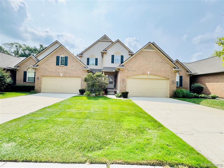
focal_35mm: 14
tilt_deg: +0.2
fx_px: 91
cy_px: 84
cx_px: 112
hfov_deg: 102.1
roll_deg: -1.0
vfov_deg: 85.7
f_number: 2.2
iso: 50
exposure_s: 1/1034
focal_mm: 2.22
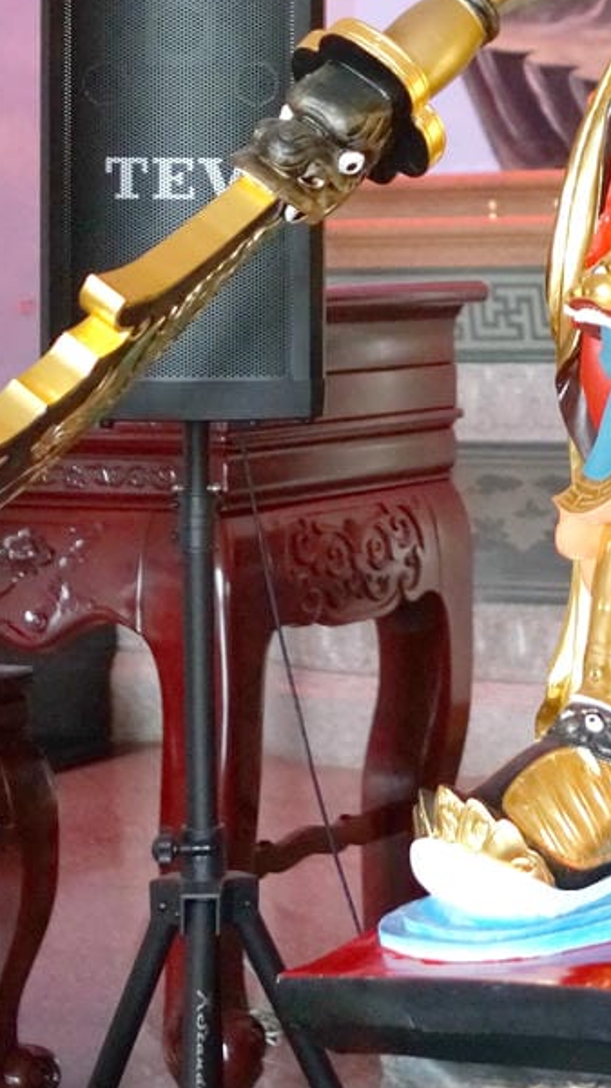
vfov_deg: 19.3
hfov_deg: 10.6
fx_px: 3172
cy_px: 212
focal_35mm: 110
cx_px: 932
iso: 2000
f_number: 2
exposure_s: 1/40
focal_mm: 35
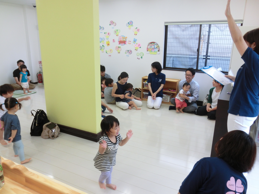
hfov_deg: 63.4
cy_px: 97
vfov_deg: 49.7
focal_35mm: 28
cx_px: 130
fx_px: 209
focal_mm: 5
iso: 125
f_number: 3
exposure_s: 1/60
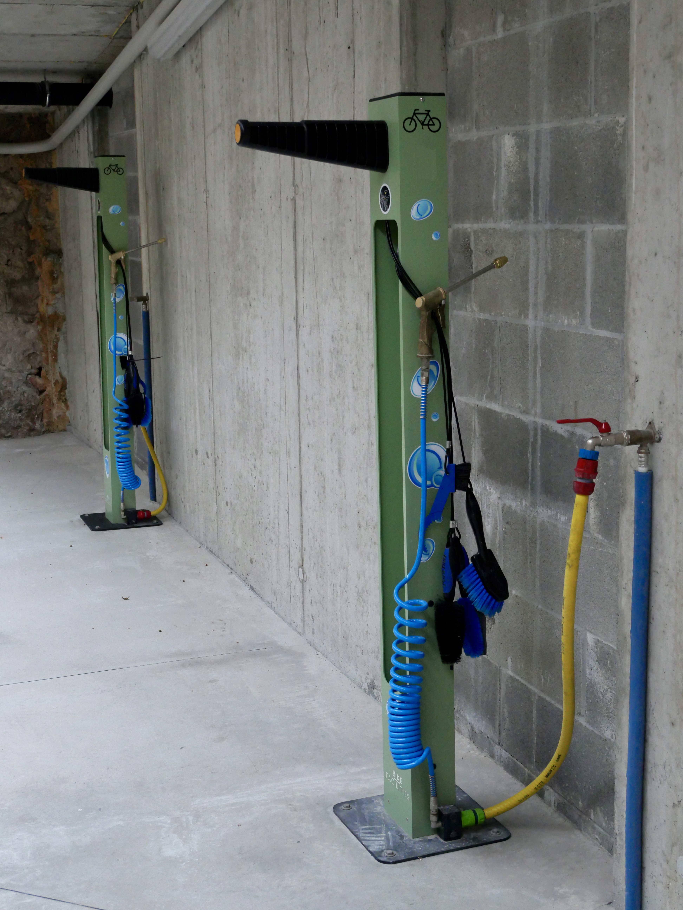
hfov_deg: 29.1
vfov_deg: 38.2
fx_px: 1315
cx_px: 342
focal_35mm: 50
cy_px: 455
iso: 1600
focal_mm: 25
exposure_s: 1/60
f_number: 5.2
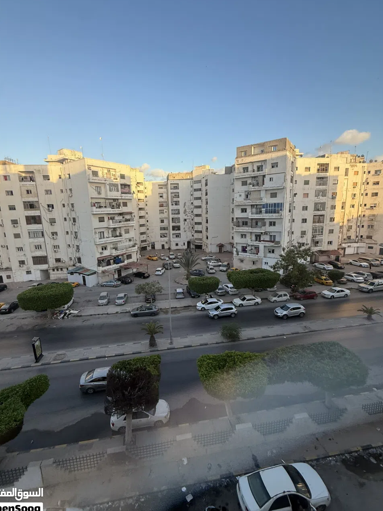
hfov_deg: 81.7
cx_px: 180
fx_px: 221
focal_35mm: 15
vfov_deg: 98.2
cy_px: 252
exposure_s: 1/383
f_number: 2.2
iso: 50
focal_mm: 2.22
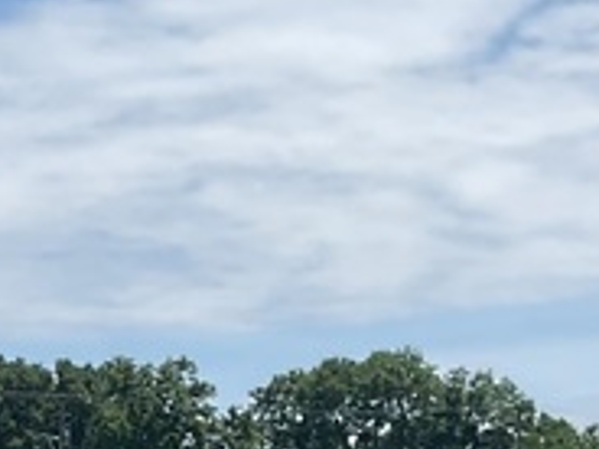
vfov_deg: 8.6
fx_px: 2786
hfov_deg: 11.8
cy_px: 963
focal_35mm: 161
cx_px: -244
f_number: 1.8
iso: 16
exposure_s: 1/2227
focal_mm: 3
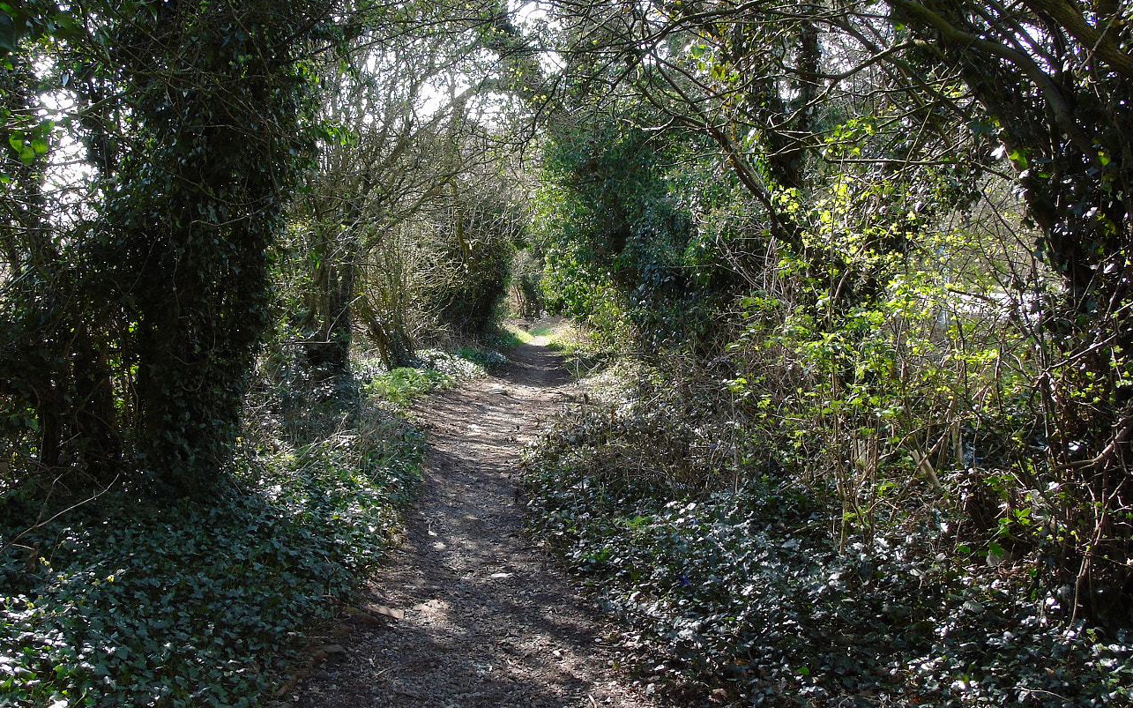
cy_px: 305
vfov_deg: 38.2
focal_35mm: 33
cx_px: 496
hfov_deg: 58.0
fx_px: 1019
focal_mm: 4.4
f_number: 3.6
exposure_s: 1/30
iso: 80
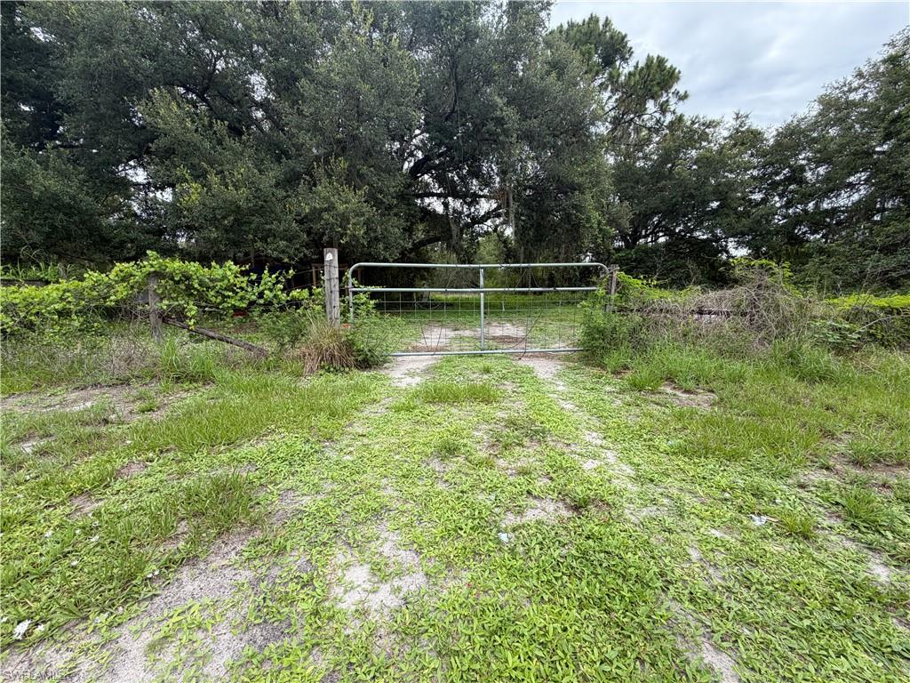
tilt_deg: -7.2
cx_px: 455
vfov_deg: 85.7
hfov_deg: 102.1
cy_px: 342
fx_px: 368
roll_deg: +0.4
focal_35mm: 14
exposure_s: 1/502
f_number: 2.2
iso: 50
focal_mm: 2.22
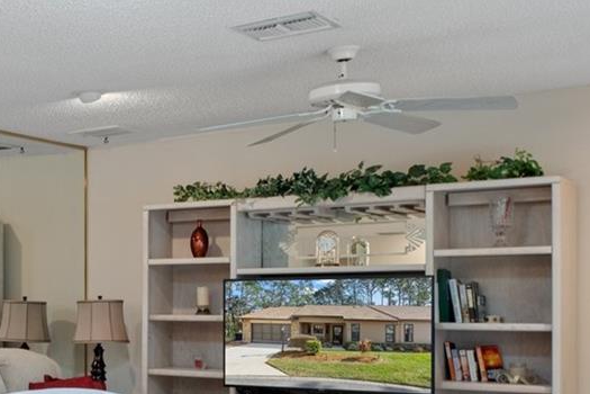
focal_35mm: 64
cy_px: 311
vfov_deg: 21.0
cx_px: -205
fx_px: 1049
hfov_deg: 26.1
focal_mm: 14
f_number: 8
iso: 320
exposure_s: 1
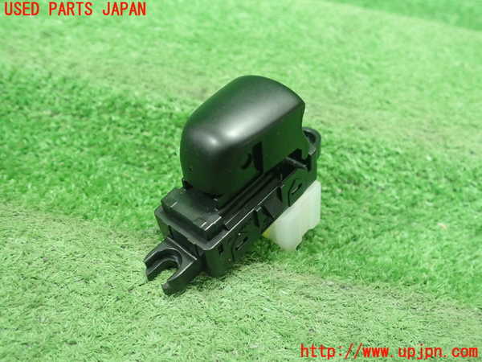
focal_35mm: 30
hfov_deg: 60.0
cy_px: 181
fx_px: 418
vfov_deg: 46.8
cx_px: 241
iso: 640
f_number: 2.3
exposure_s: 1/125
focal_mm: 5.5
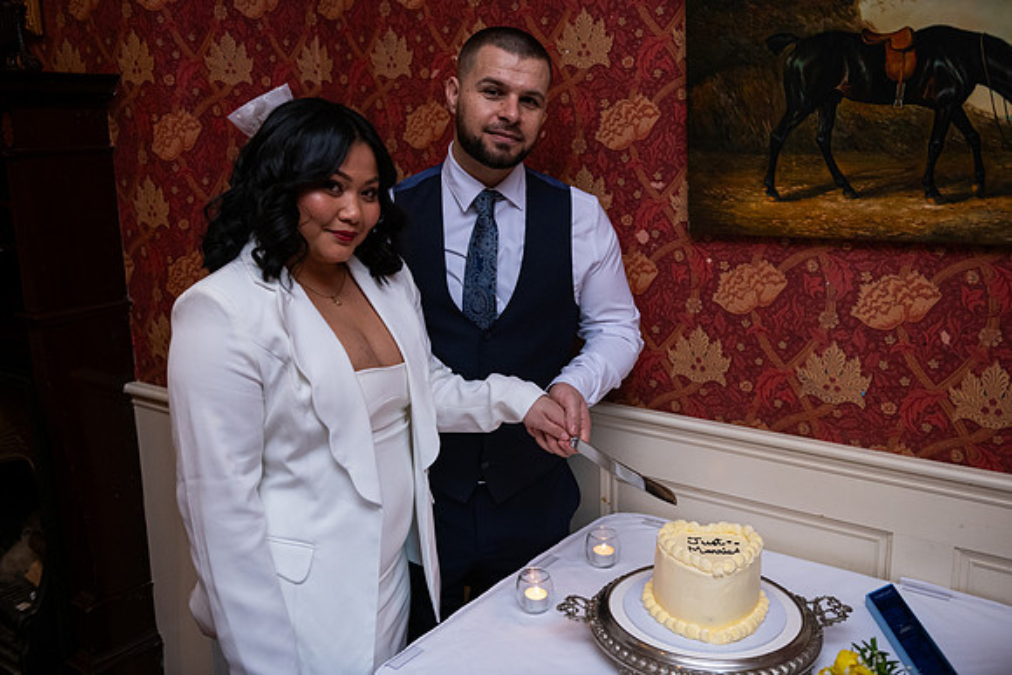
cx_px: 506
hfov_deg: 54.4
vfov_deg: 37.9
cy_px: 338
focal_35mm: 35
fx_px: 984
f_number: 3.5
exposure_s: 1/160
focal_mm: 35
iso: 800
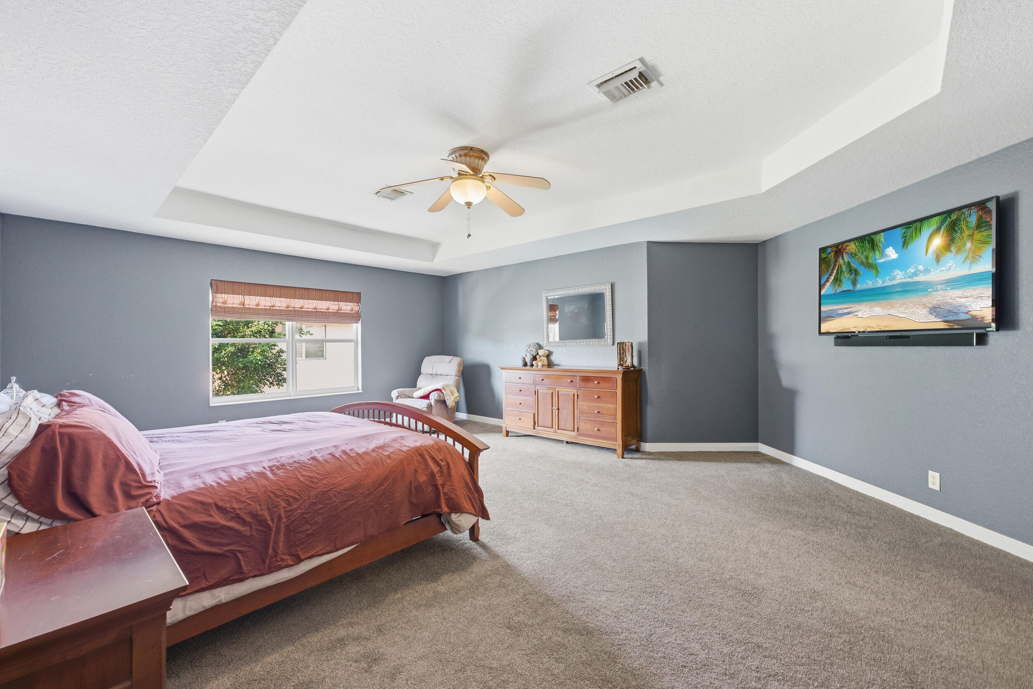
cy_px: 344
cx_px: 516
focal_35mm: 14
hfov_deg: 104.3
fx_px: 402
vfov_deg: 81.2
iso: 500
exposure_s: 1/80
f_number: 8
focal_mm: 14
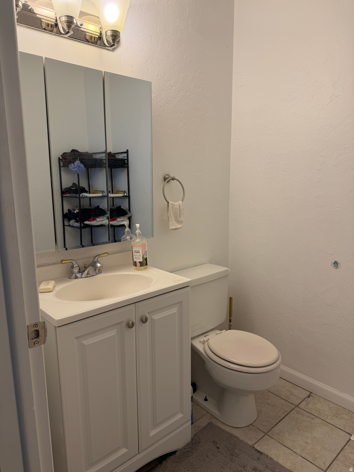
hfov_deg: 56.8
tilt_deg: -9.9
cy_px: 236
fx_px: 327
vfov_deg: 71.6
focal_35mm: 24
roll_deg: -0.2
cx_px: 177
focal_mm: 6.76
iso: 80
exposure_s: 1/121
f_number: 1.78
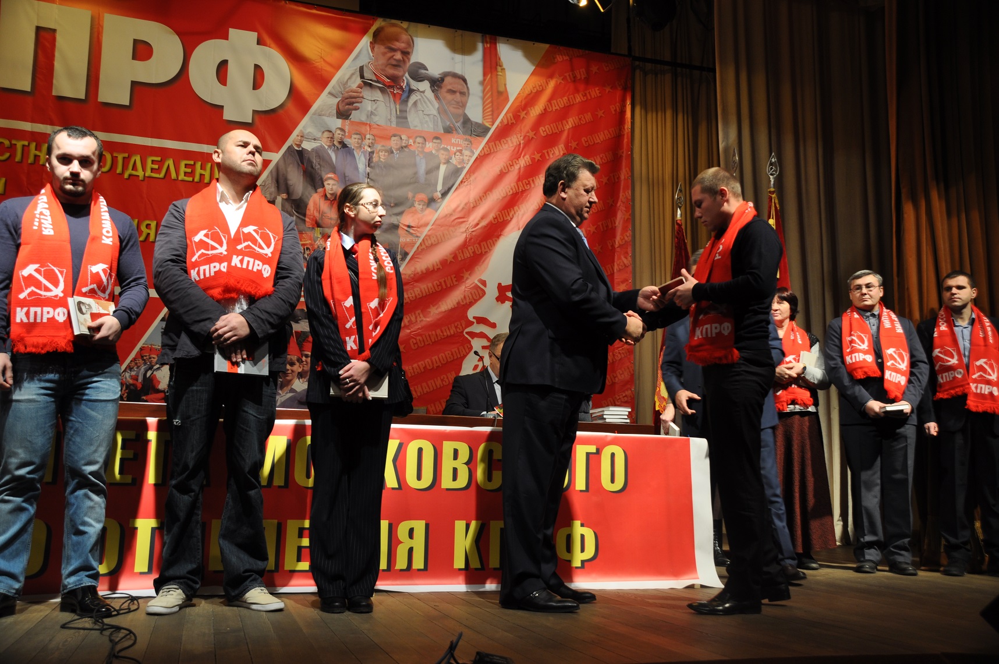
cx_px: 500
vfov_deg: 39.9
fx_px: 915
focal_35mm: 33
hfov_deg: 57.3
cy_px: 332
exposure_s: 1/30
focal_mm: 22
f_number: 5.6
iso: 280
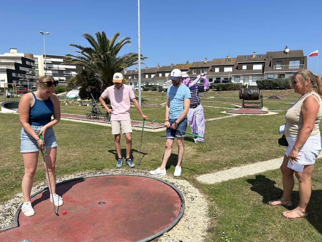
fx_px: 242
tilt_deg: -6.6
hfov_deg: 67.3
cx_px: 161
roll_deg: +0.6
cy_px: 121
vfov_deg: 53.1
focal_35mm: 26
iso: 50
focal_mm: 5.7
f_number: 1.5
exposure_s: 1/5319
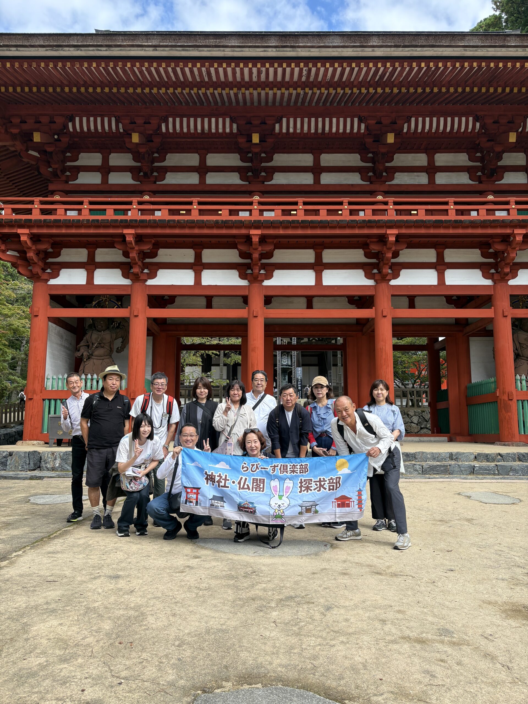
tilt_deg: +7.8
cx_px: 264
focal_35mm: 26
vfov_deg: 67.3
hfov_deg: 53.1
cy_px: 352
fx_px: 529
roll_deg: -0.2
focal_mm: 5.96
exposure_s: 1/1239
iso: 50
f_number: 1.6
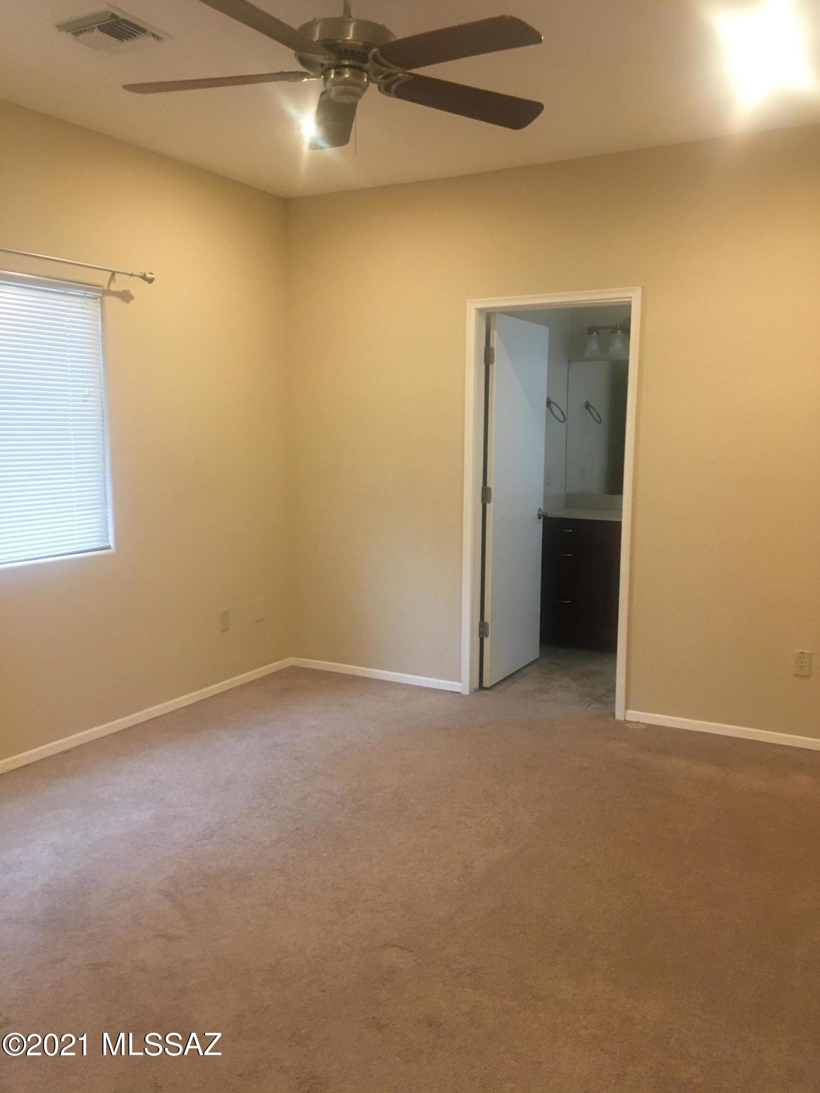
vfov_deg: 61.7
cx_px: 410
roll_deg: -1.3
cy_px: 546
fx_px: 916
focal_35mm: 29
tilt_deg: -6.8
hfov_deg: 48.2
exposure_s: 1/30
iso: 125
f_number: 2.2
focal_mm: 4.15
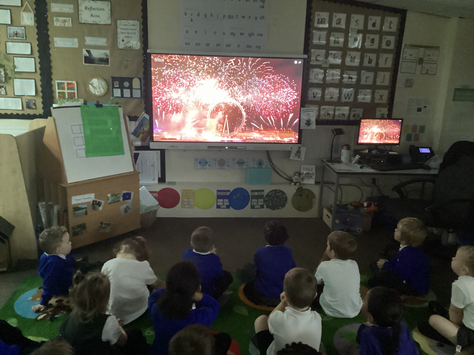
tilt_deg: -15.3
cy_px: 178
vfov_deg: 45.4
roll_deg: -1.0
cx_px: 237
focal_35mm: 31
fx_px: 424
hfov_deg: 58.4
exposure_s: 1/25
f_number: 2.4
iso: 640
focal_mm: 3.3
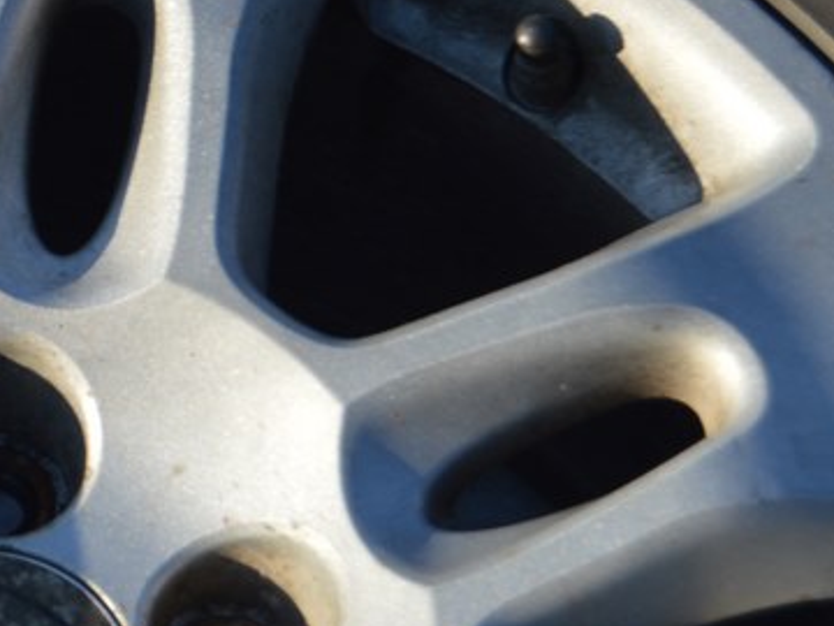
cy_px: 38
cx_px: -76
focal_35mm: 225
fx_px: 5430
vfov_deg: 6.6
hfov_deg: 8.7
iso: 100
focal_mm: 55
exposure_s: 1/160
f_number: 6.3
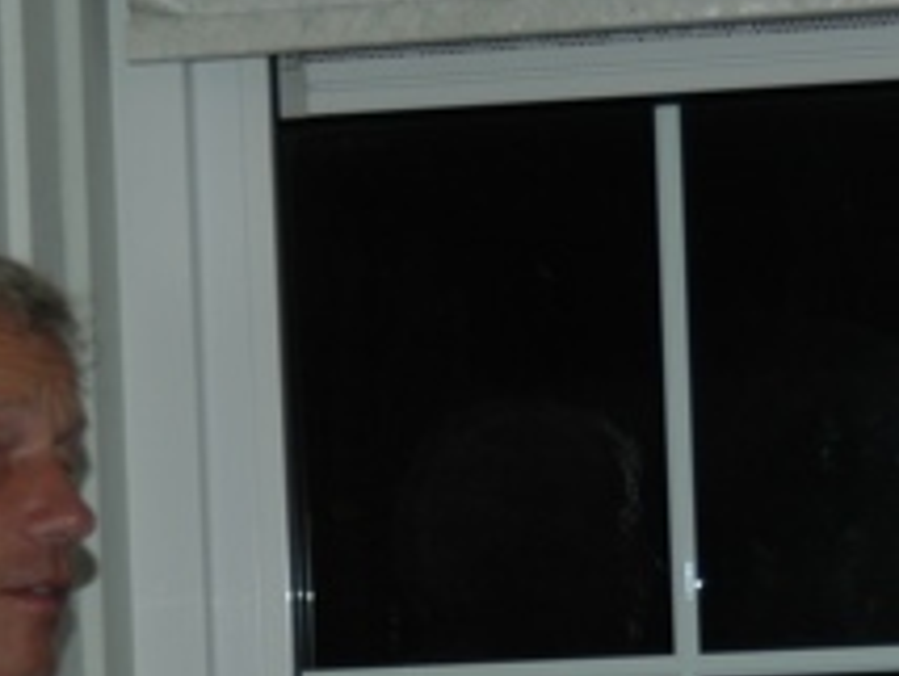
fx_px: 4472
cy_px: 733
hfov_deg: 11.5
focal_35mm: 172
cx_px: 504
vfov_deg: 8.6
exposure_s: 1/60
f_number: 4.2
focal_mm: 40
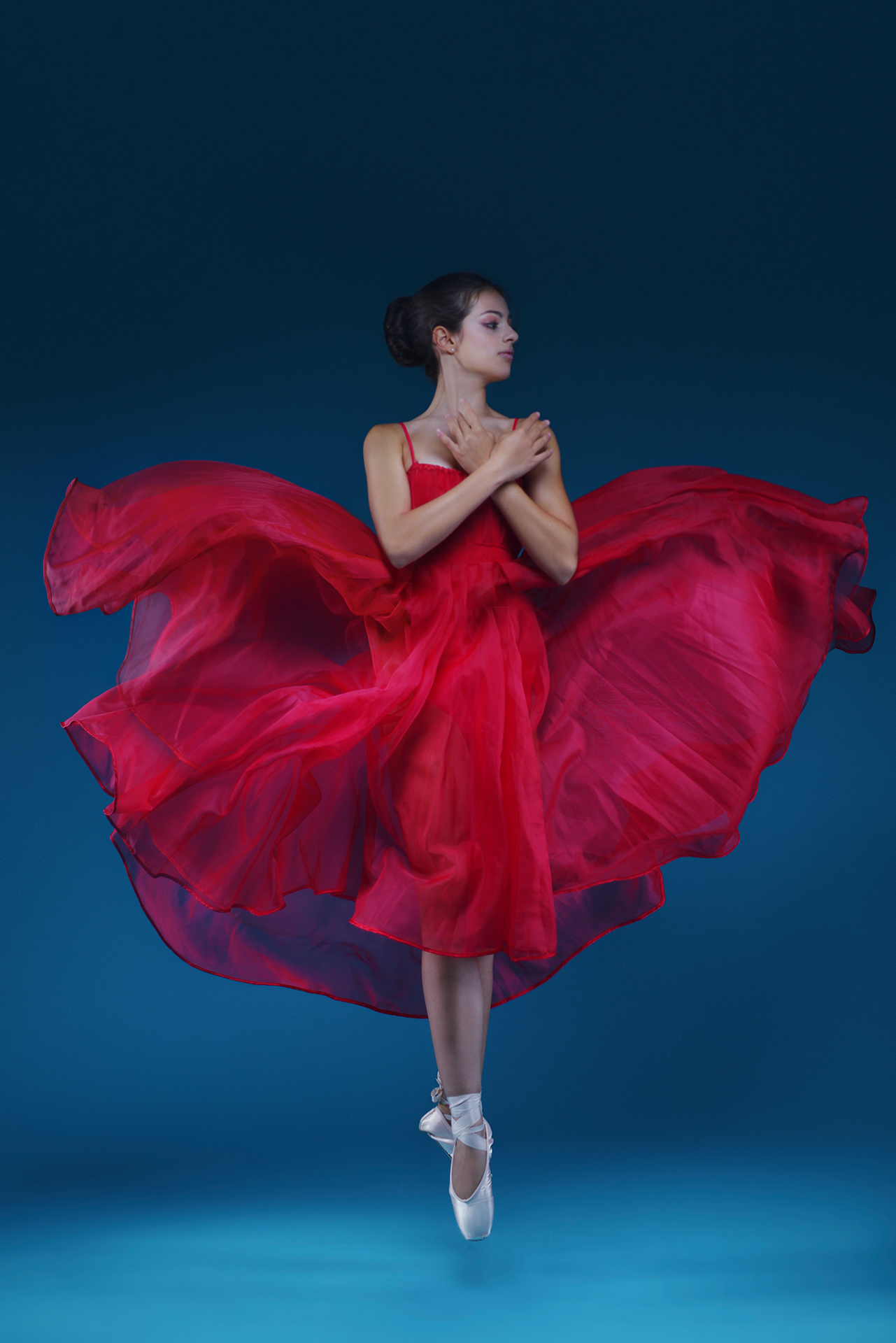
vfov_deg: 39.6
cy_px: 672
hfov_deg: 27.0
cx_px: 448
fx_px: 1866
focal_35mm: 50
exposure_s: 1/125
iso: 100
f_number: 10
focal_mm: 50
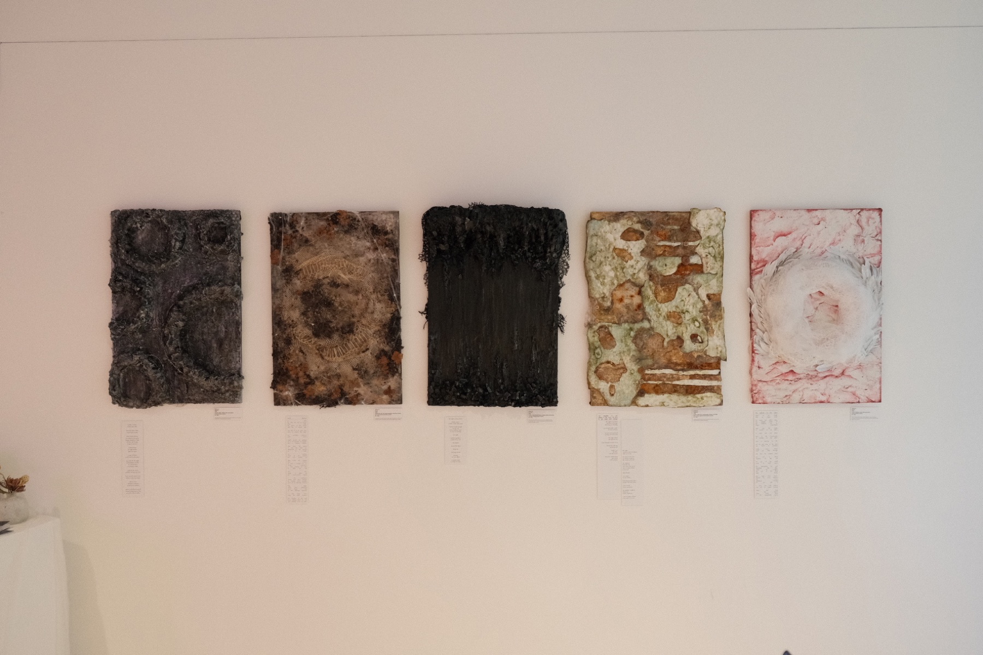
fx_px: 792
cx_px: 492
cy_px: 328
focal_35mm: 29
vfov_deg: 45.0
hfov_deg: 63.7
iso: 1600
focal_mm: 19.6
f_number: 2.8
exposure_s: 1/60
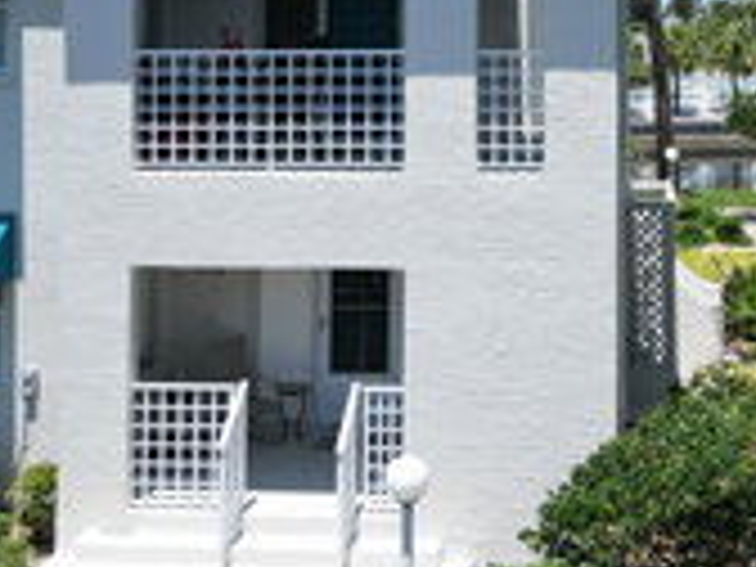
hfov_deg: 31.3
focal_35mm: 61
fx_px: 1332
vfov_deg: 22.9
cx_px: 538
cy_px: -27
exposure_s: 1/3000
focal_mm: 6.72
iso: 140
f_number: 1.7
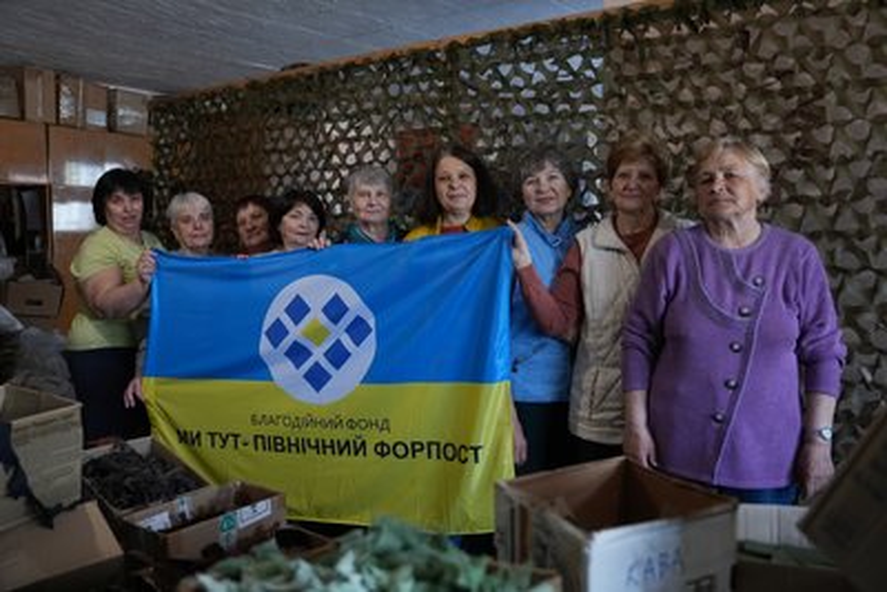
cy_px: 296
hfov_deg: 58.7
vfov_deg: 41.1
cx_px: 444
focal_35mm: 32
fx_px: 789
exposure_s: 1/125
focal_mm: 32
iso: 800
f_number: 2.8
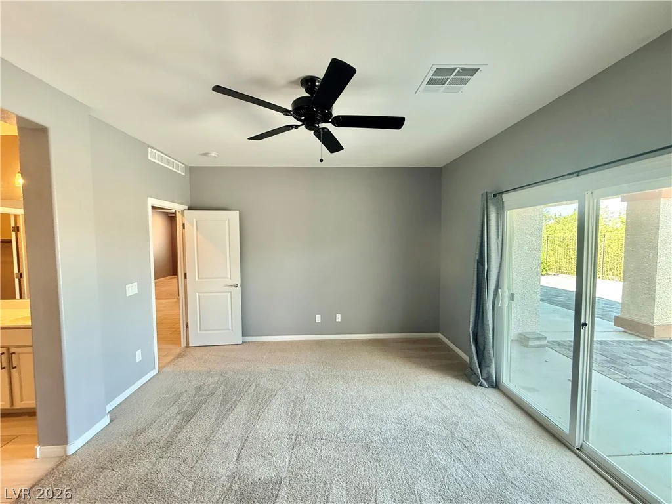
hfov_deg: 102.1
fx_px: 272
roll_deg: +0.4
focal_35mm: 14
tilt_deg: -2.9
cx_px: 336
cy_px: 252
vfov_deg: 85.7
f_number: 2.2
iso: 200
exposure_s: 1/60
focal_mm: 2.22
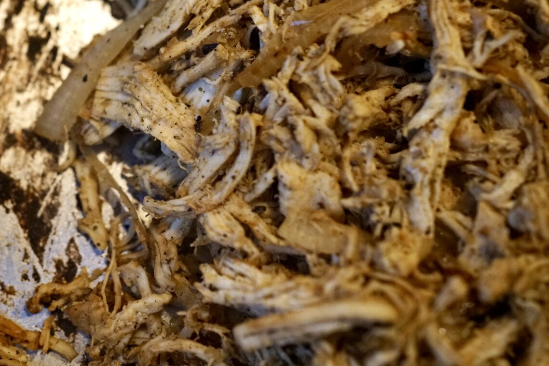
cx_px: 111
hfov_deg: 31.1
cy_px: 75
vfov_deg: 21.3
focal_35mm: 63
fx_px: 961
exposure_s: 1/250
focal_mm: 35
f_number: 3.5
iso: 3200
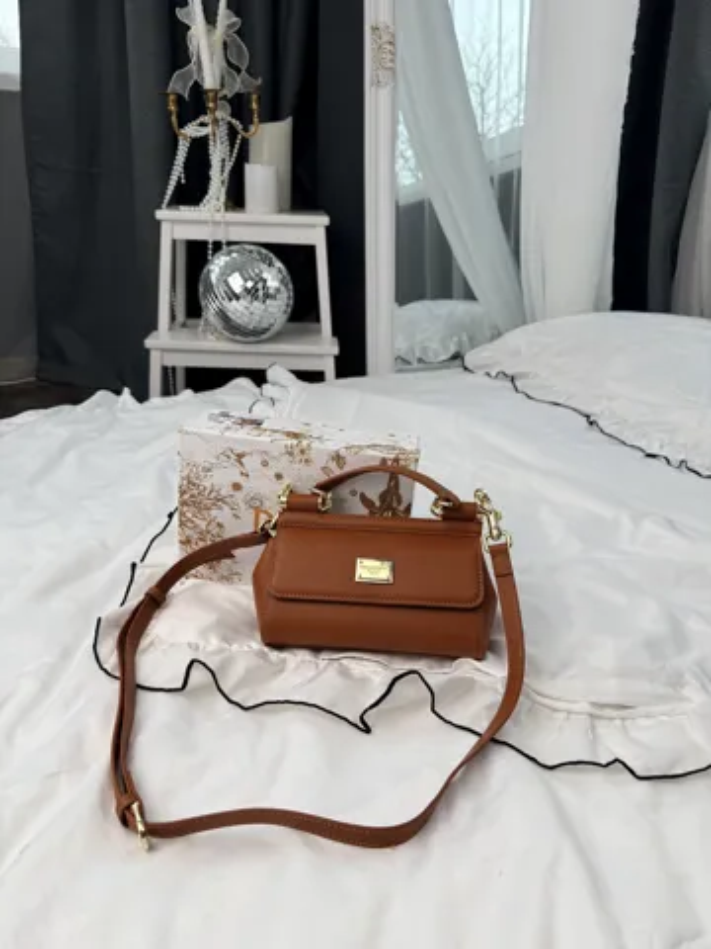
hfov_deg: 56.8
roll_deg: -2.9
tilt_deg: -24.1
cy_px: 474
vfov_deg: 71.6
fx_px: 657
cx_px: 356
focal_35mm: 24
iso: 80
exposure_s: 1/813
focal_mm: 6.76
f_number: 1.78
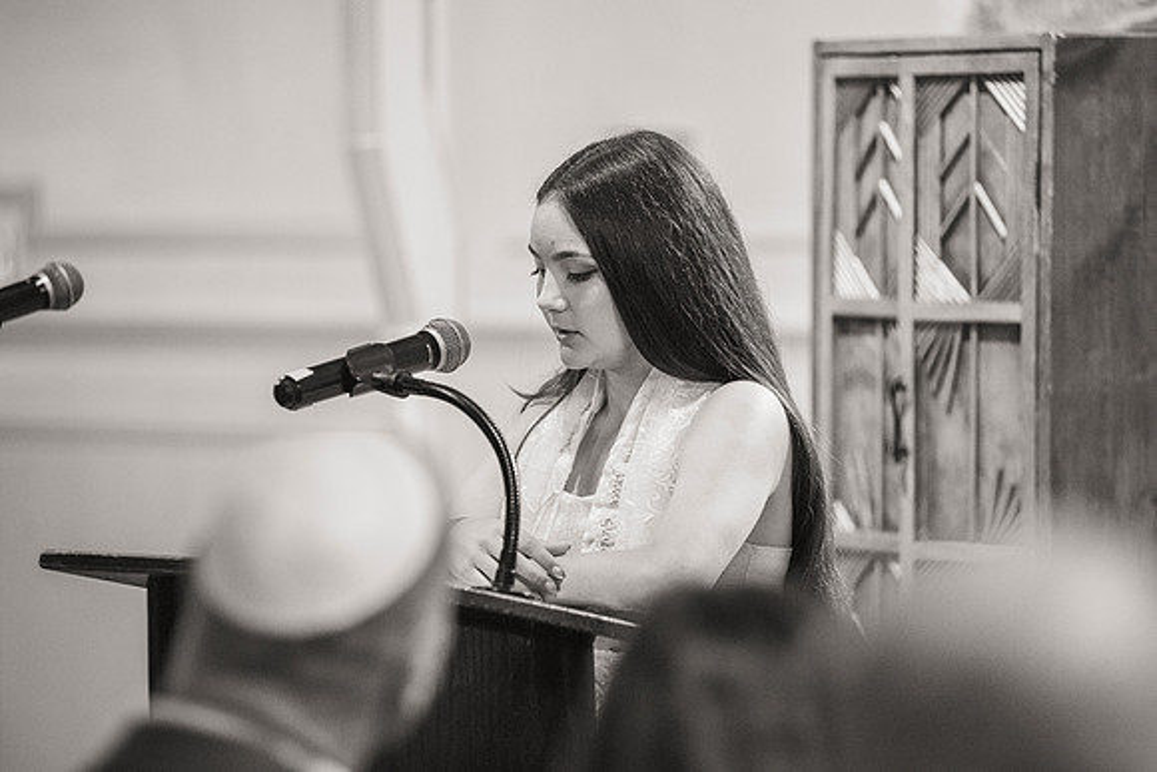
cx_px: 578
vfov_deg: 7.4
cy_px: 386
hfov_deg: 11.1
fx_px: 5947
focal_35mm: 185
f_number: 3.2
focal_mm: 185
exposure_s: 1/100
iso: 2500
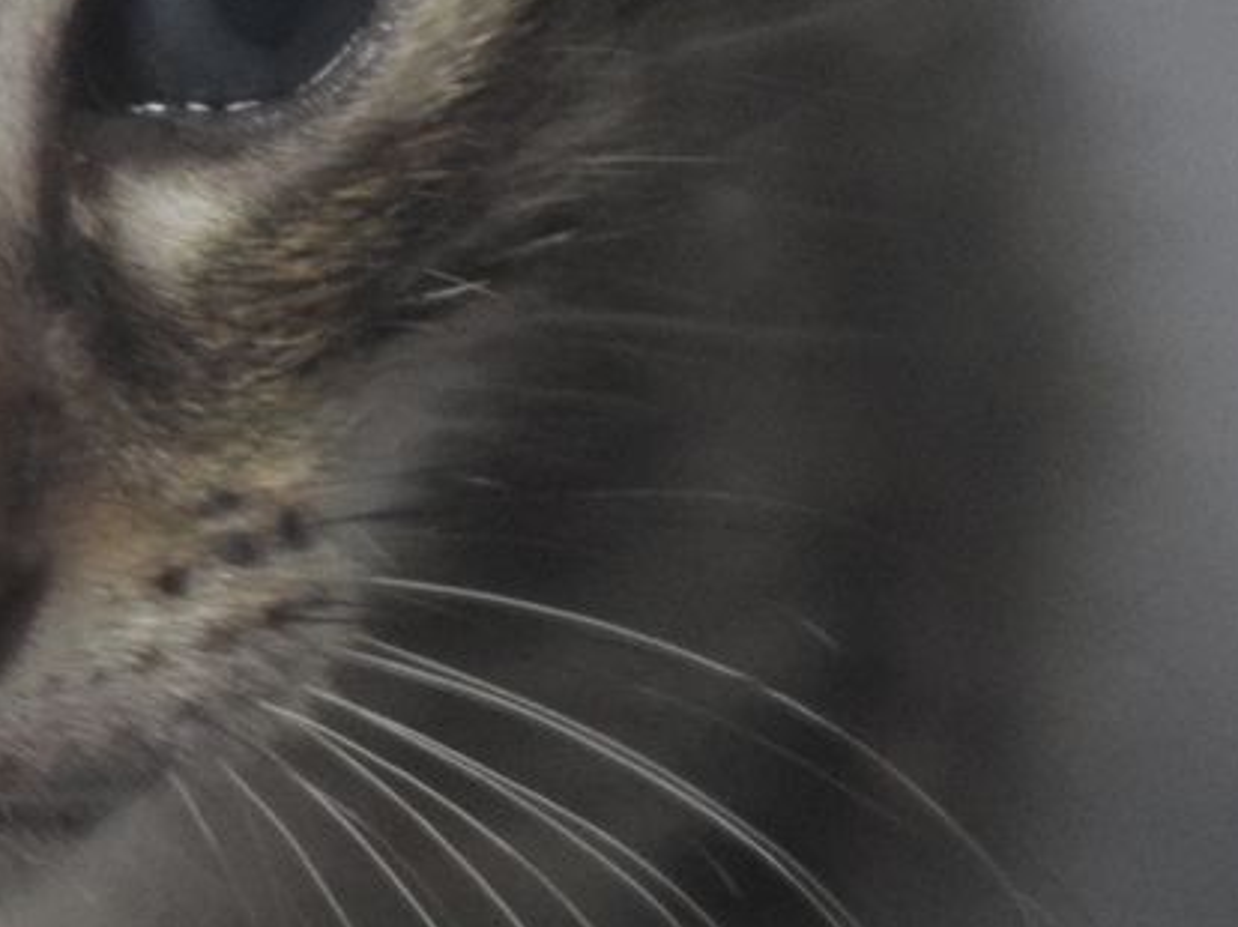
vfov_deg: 3.9
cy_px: 489
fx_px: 13701
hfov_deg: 5.2
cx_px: -36
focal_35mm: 383
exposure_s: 1/60
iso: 2800
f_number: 5.6
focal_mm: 55
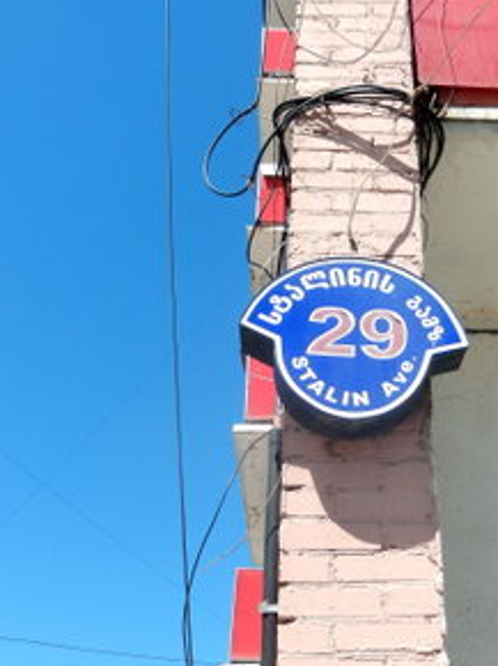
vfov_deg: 41.0
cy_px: 419
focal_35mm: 46
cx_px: 301
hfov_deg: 31.4
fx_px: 884
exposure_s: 1/800
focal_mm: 4.5
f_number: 6.8
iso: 125
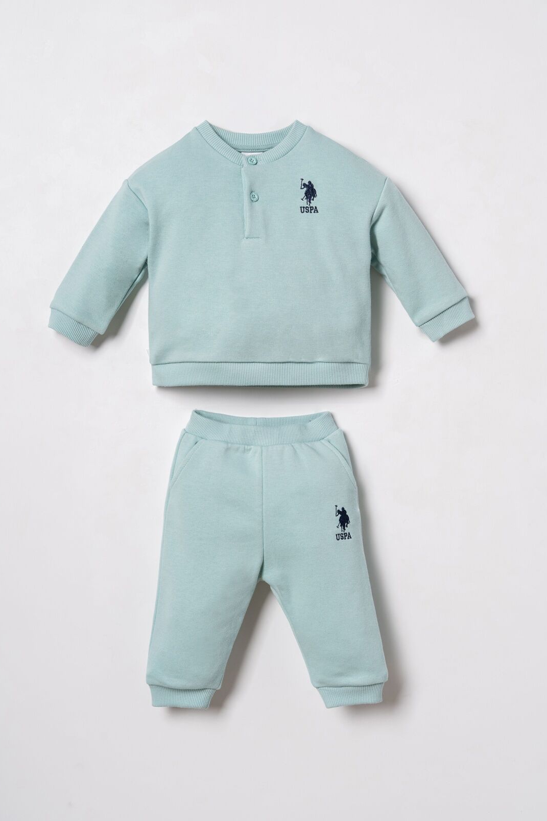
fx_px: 1276
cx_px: 266
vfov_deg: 35.6
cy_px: 407
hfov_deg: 24.2
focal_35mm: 56
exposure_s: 1/125
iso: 250
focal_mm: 50
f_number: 9
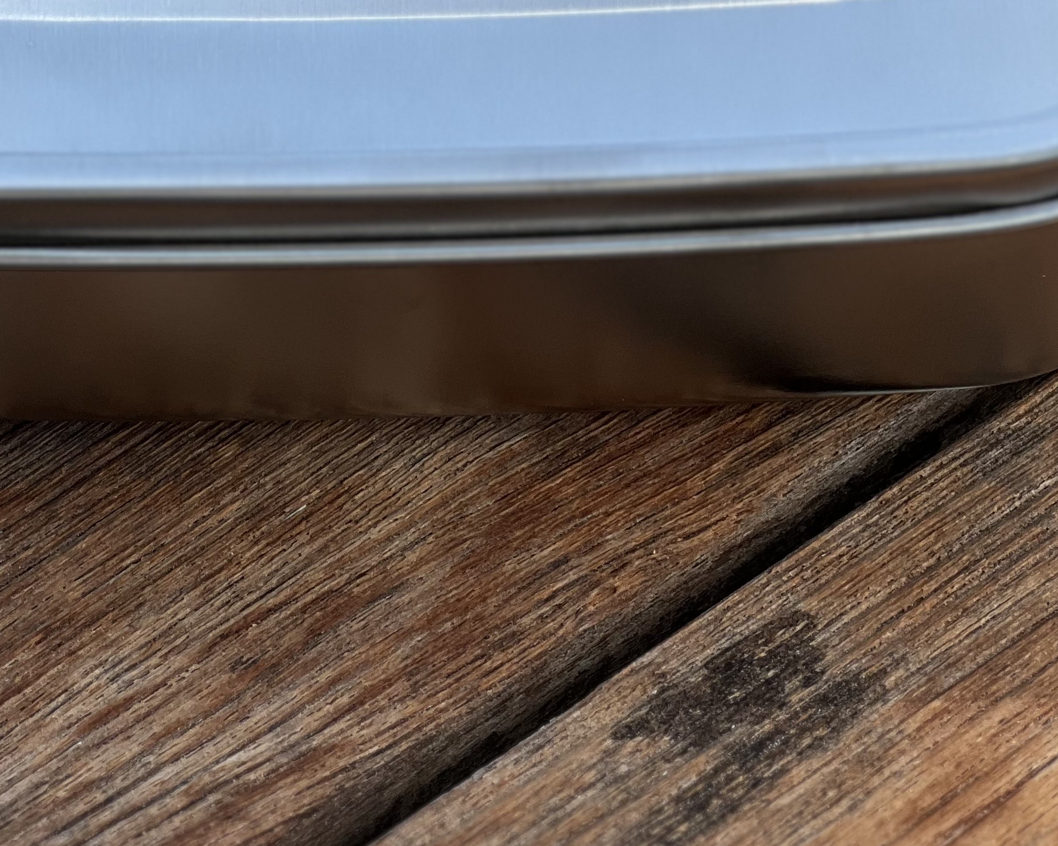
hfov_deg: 11.5
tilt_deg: -52.2
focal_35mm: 168
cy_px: -286
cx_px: 501
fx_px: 5260
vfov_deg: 9.0
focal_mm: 9
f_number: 2.8
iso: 25
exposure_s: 1/169
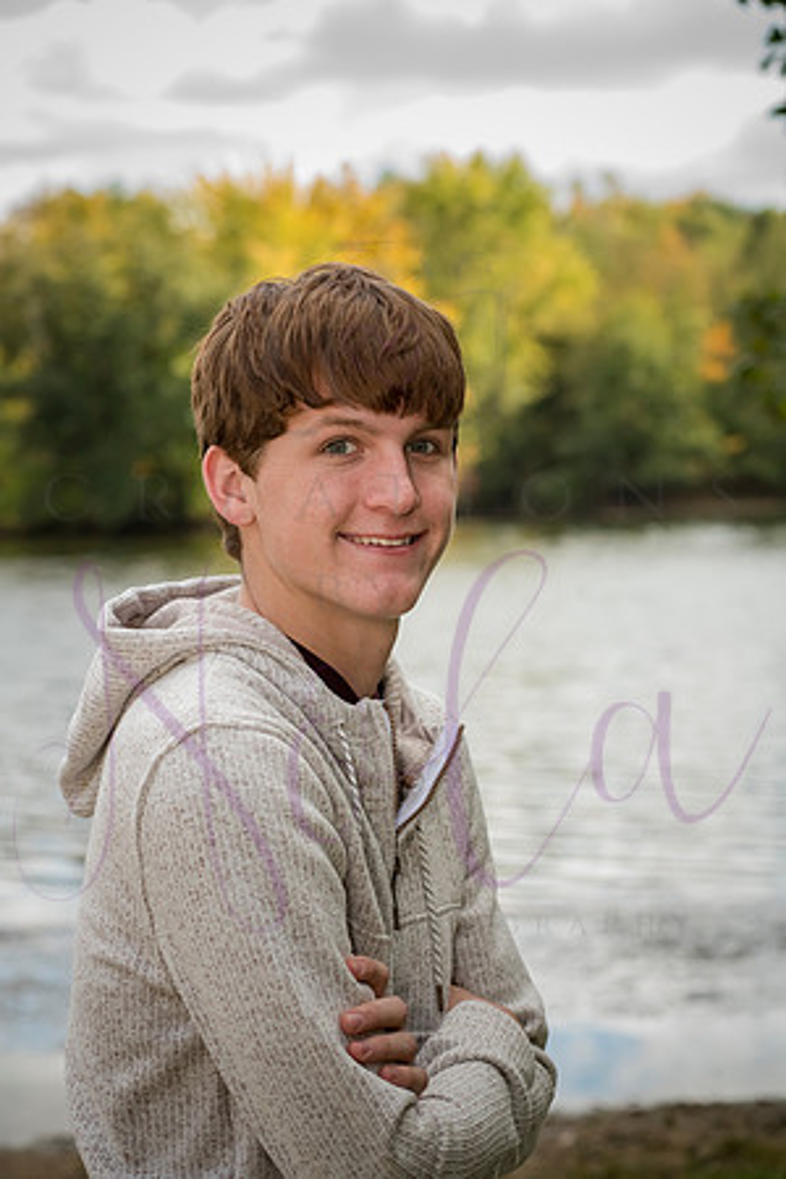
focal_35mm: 80
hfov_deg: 17.1
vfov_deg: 25.4
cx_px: 393
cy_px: 590
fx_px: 2620
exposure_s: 1/640
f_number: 6.3
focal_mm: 80
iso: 800
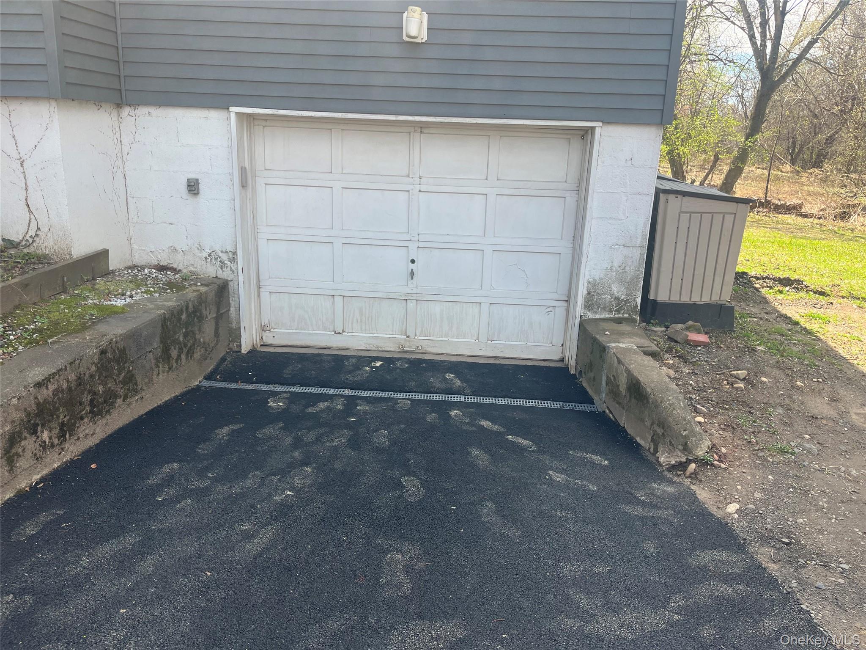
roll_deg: -0.3
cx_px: 433
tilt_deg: -15.7
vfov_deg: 53.1
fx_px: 650
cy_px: 325
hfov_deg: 67.3
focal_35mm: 26
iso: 50
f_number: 1.6
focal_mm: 5.1
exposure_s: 1/737
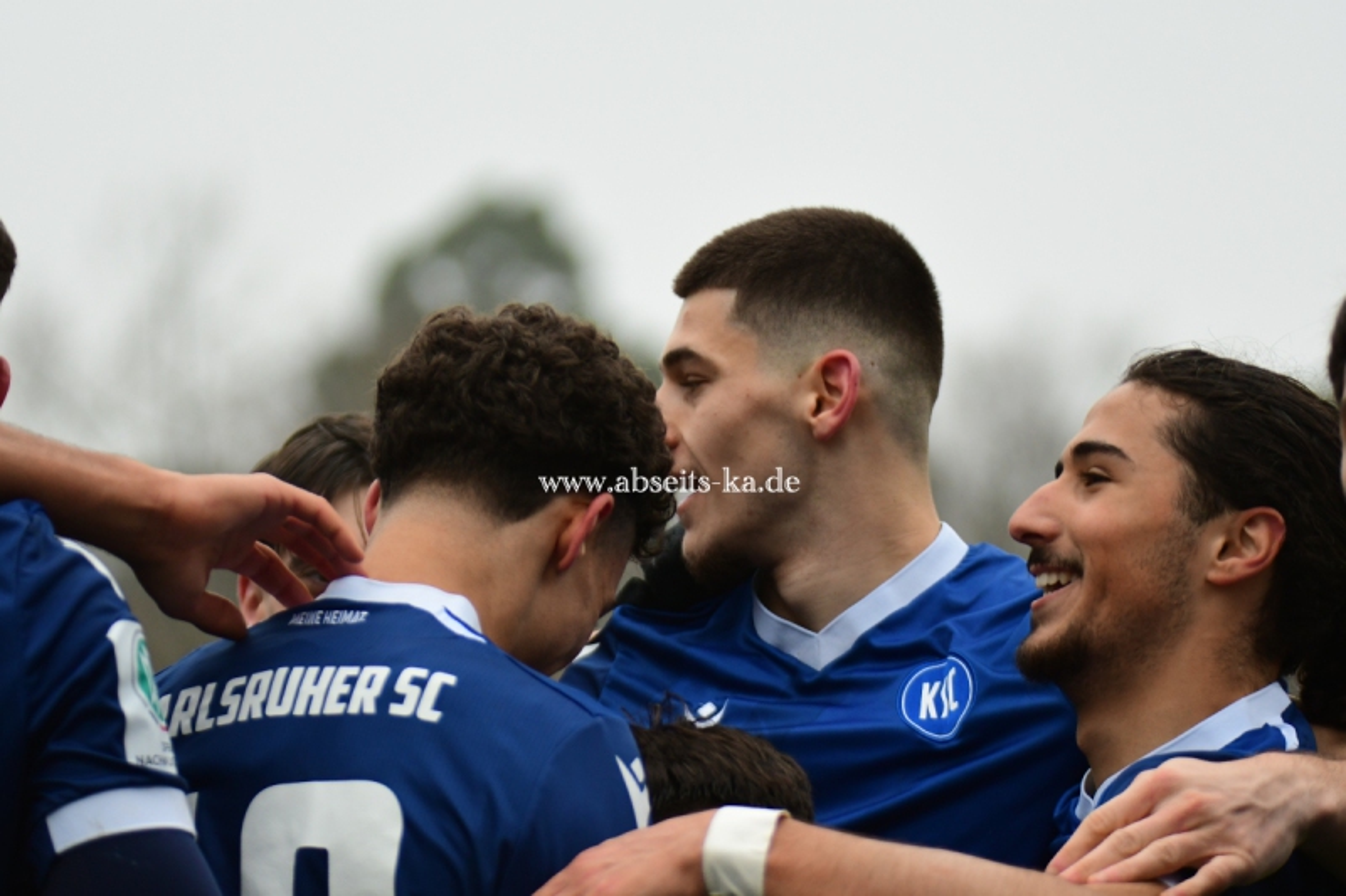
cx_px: 673
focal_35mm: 180
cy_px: 448
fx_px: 6728
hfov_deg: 11.4
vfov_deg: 7.6
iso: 1100
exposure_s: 1/2000
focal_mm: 120
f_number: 2.8
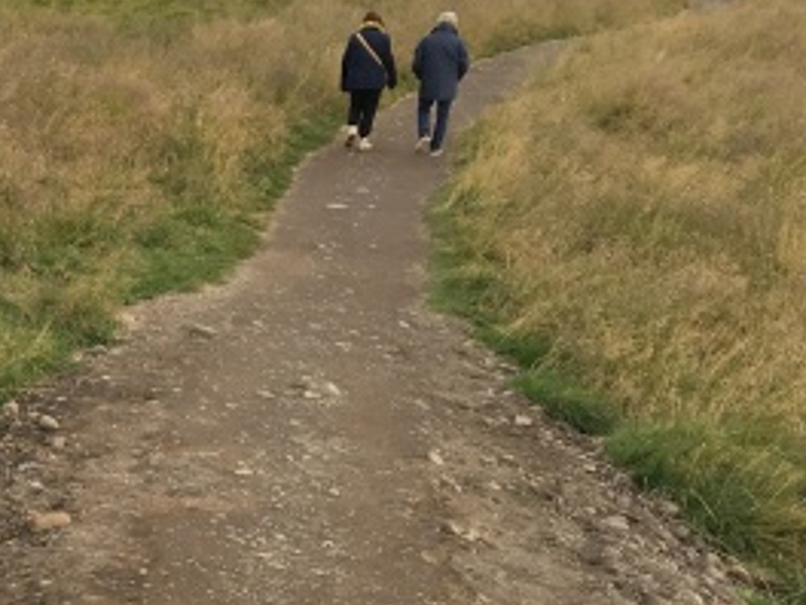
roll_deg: +0.3
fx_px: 2049
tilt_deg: -17.1
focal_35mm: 88
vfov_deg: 16.6
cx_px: -324
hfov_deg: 19.9
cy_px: 495
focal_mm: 4.15
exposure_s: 1/635
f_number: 2.2
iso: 25
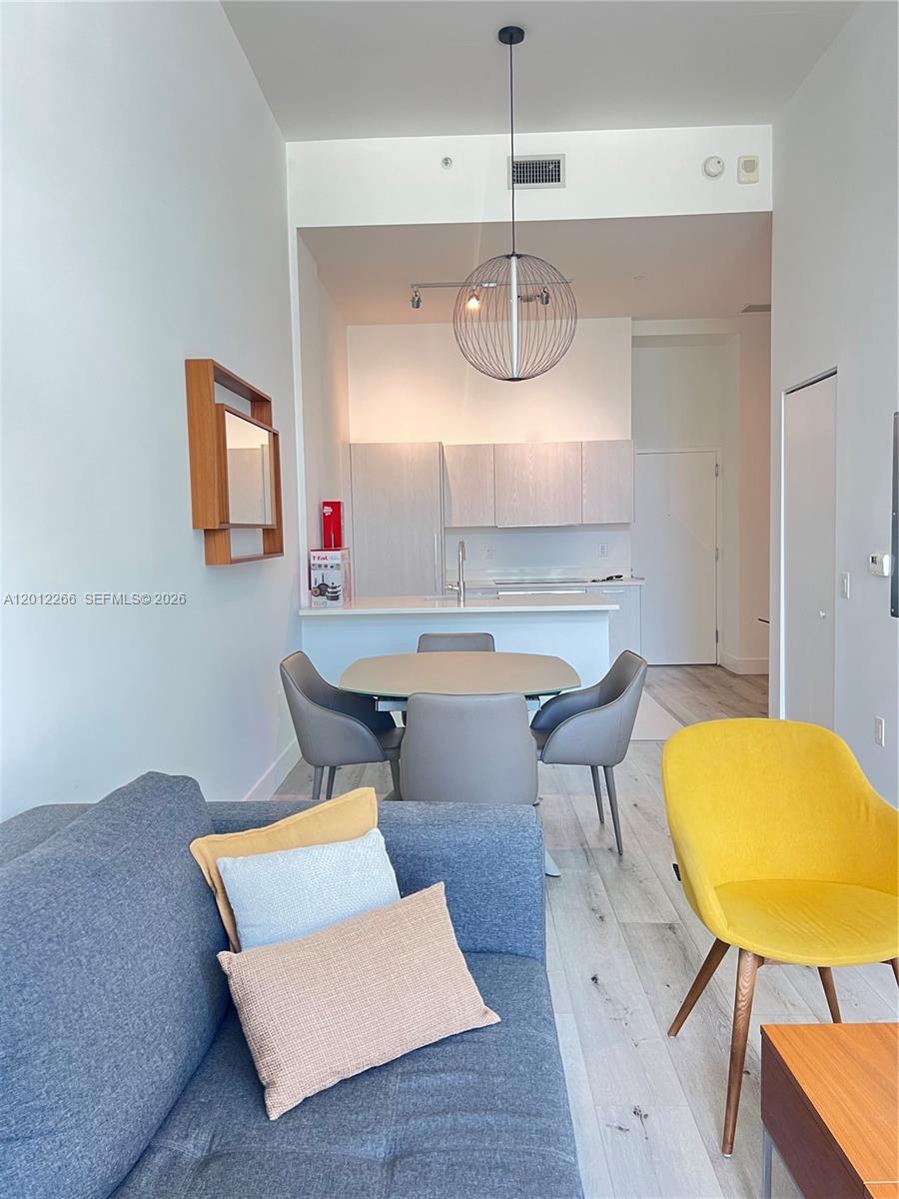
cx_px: 450
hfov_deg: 53.1
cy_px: 600
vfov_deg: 67.3
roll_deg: +0.9
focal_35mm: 26
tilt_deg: -4.1
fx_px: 900
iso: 125
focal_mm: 5.7
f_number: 1.5
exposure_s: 1/60
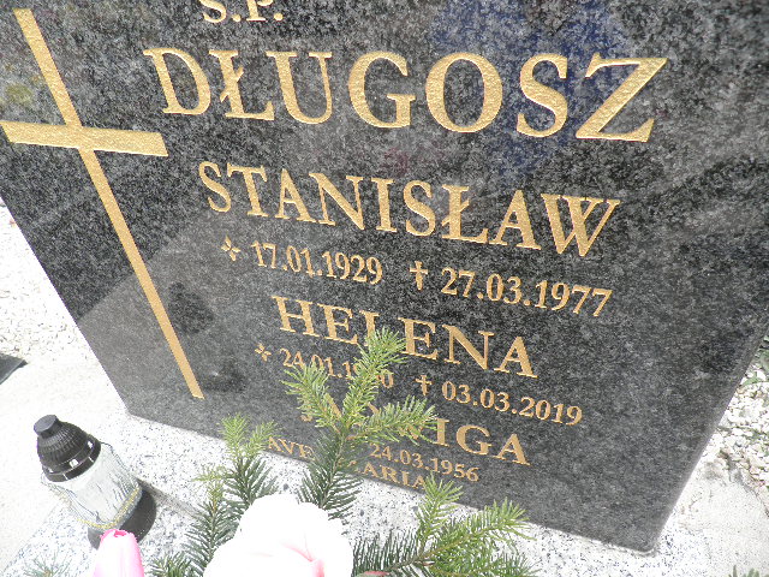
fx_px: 533
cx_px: 384
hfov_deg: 71.6
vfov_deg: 56.8
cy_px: 288
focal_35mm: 24
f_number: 3.3
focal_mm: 4.3
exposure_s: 1/250
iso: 64
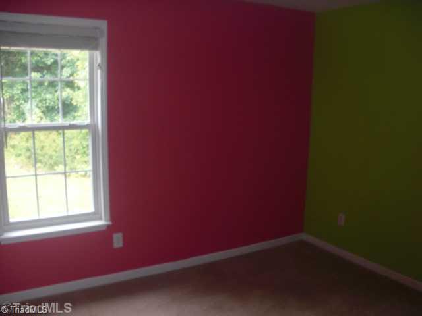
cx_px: 211
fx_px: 439
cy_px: 158
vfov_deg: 39.7
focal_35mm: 36
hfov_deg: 51.4
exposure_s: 1/60
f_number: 2.8
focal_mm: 6.3
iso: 100
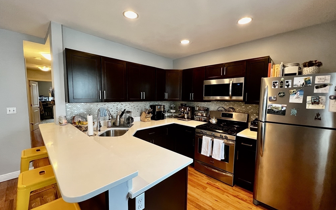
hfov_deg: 105.3
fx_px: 128
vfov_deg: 78.6
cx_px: 169
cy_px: 110
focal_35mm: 14
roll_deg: -0.4
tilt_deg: -5.3
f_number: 1.8
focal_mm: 1.57
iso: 500
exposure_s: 1/60
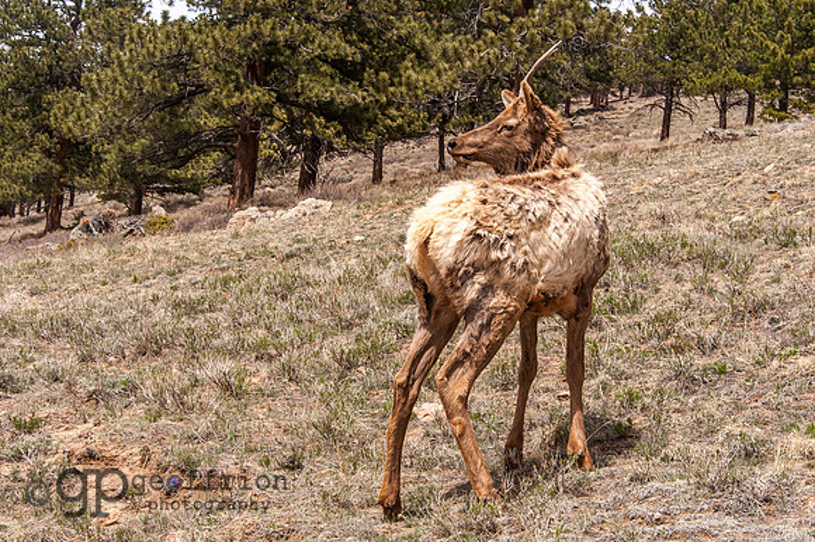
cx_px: 437
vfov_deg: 14.1
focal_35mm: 97
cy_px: 261
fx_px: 2186
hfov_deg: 21.1
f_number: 22
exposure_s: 1/160
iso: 1250
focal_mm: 90
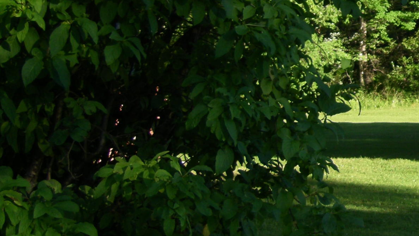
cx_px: 494
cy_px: 30
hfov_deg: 14.9
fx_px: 1555
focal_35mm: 140
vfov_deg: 8.6
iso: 64
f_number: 3.6
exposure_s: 1/125
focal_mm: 8.4
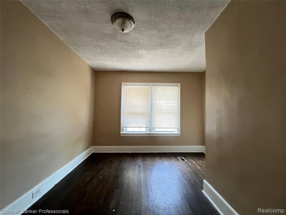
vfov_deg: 89.9
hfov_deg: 106.2
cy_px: 108
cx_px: 143
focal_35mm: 13
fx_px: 107
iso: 500
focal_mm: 1.57
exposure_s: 1/60
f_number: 1.8
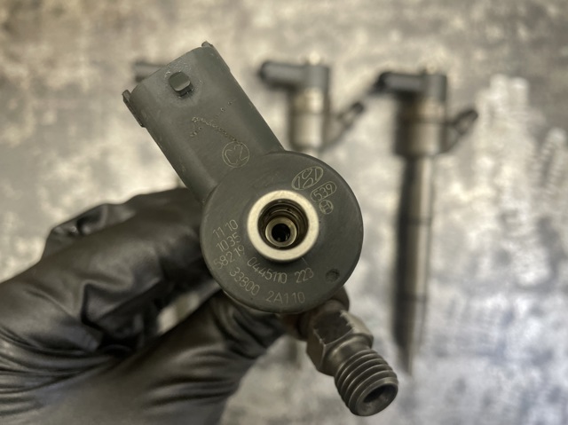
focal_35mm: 26
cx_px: 284
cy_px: 212
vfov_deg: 53.0
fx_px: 426
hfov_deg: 67.3
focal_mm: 4.2
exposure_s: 1/120
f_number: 1.6
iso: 125
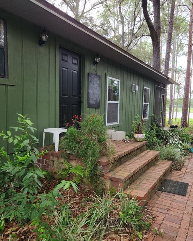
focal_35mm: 27
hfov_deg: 53.1
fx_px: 193
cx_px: 107
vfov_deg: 64.0
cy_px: 129
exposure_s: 1/120
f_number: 1.8
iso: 32
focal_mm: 5.4
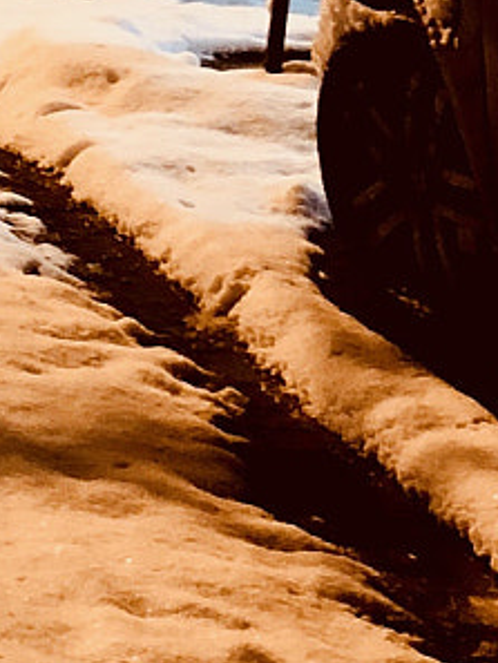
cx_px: -697
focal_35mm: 151
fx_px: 2894
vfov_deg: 12.4
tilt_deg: -3.7
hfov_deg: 8.9
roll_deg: -0.2
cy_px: -335
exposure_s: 1/11
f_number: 1.8
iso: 100
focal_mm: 4
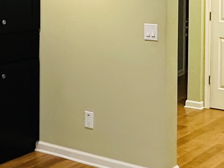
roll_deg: -0.8
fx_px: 544
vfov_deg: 16.9
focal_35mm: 84
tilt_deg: +0.9
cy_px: -28
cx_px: 195
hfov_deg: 22.8
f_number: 2.2
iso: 320
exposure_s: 1/60
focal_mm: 2.22
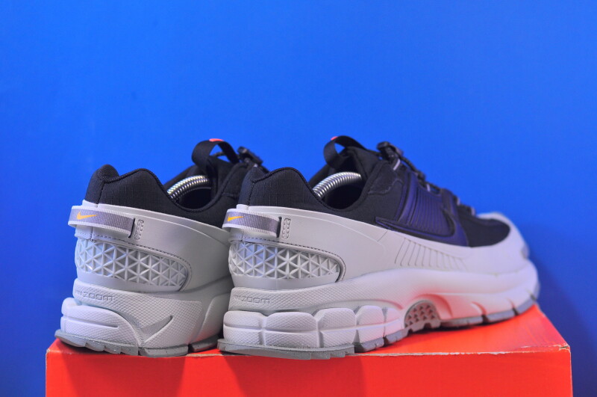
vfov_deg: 18.1
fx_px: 1242
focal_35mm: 75
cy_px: 198
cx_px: 298
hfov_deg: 27.0
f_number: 3.2
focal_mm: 50
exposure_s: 1/250
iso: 250
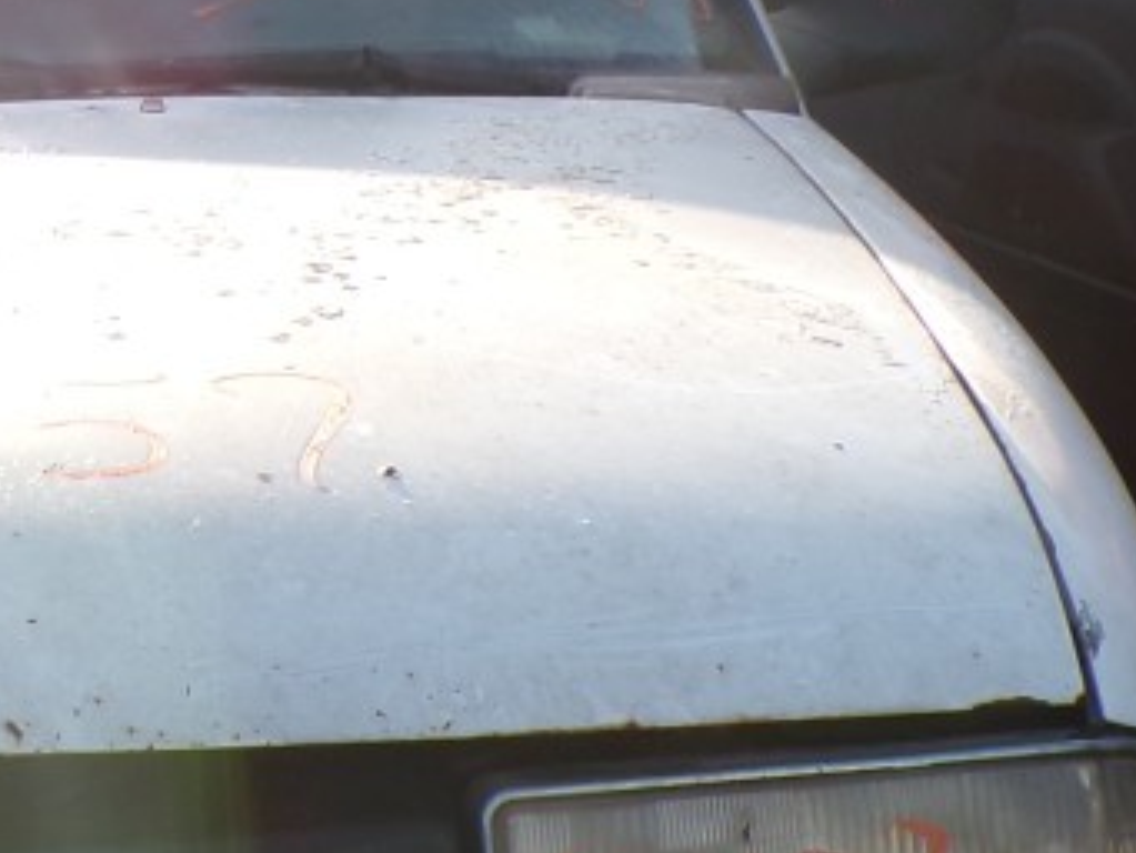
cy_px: 513
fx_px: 2955
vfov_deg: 16.4
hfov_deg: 20.2
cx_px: -280
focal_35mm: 90
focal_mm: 4.3
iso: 100
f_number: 4.4
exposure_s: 1/200
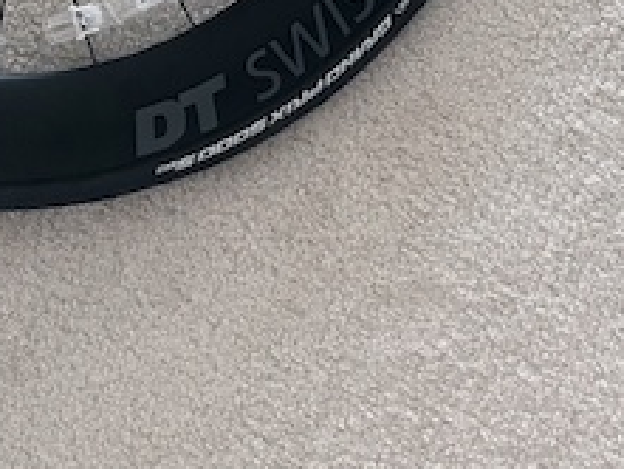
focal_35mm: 87
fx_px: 1569
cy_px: -342
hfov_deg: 22.0
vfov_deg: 15.0
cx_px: 548
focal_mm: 6.76
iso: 640
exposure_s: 1/60
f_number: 1.78
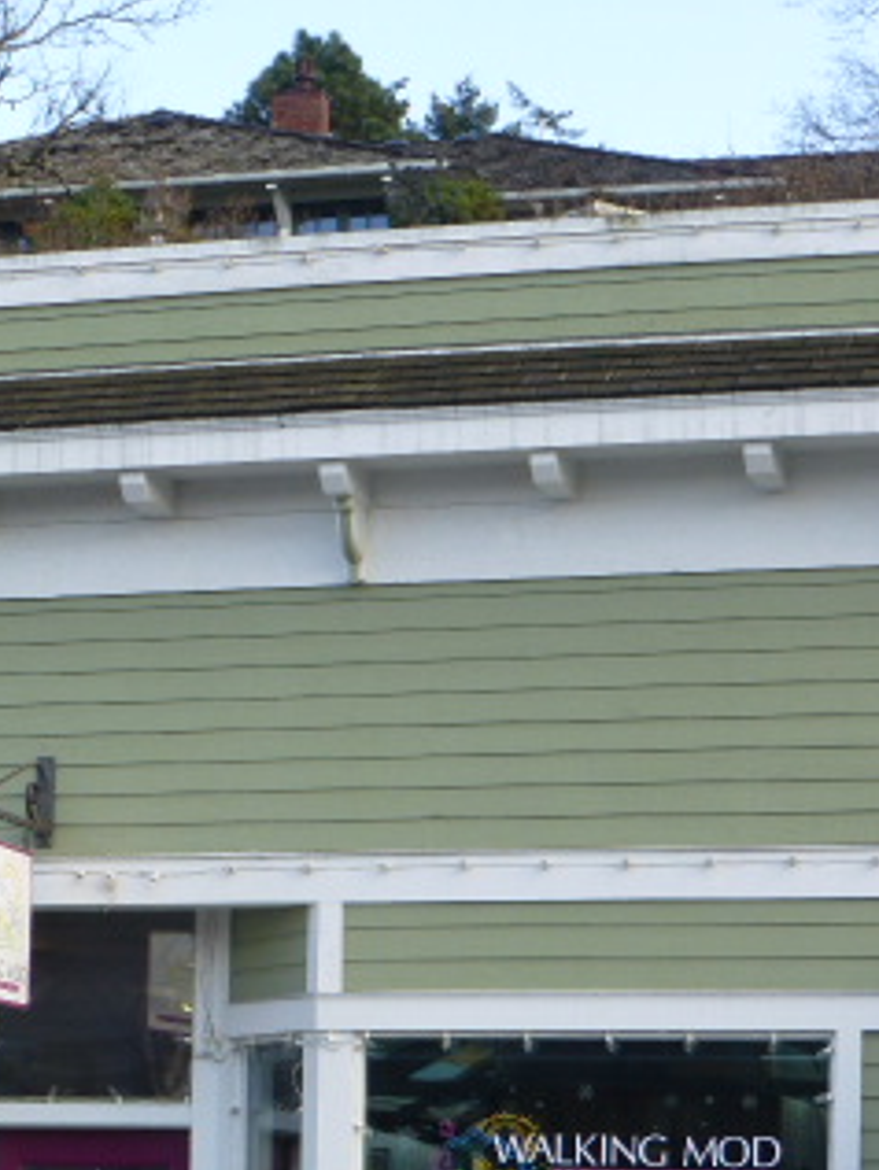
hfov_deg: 13.5
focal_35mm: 109
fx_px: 3688
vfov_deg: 17.9
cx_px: 96
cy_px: 878
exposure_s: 1/125
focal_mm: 9.7
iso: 100
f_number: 4.6
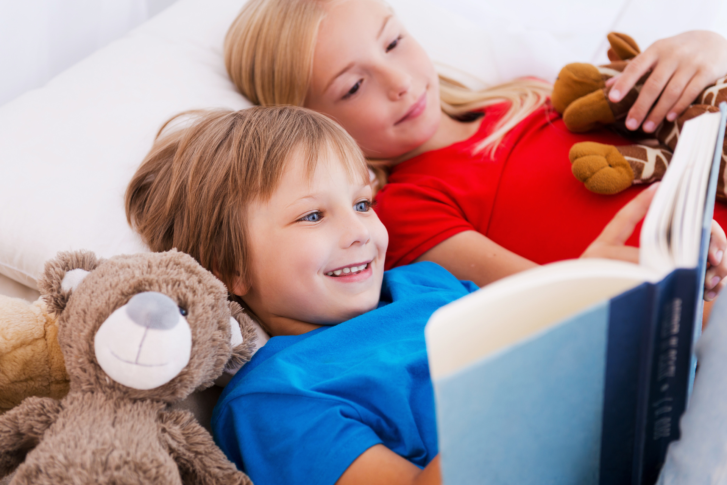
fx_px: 1414
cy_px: 242
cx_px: 364
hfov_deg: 28.8
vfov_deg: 19.5
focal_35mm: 70
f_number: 3.5
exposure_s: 1/100
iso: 320
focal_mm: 70
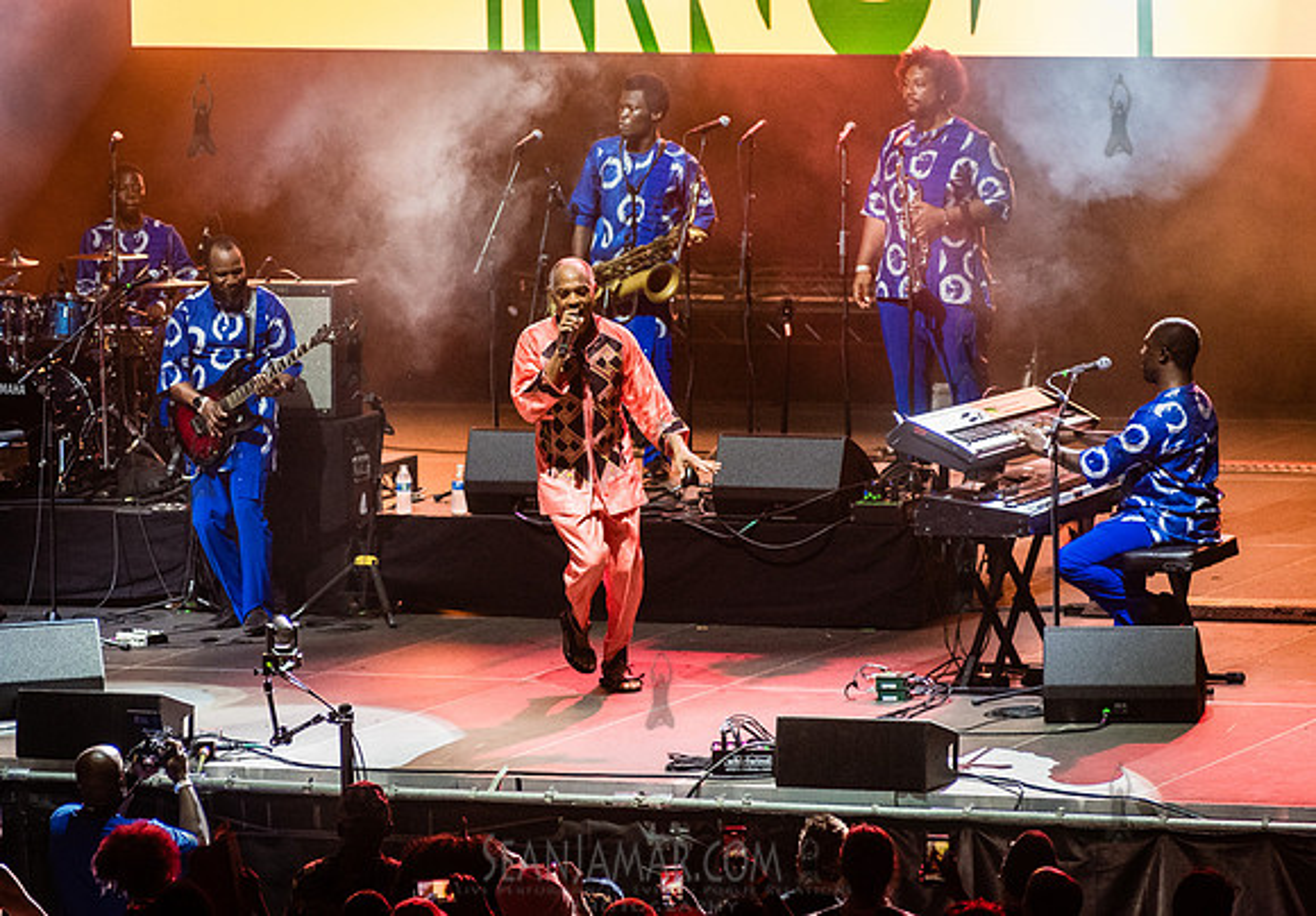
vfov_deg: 6.2
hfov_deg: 8.9
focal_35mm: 229
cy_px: 417
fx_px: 8482
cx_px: 568
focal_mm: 200
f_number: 4
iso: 4000
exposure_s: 1/640
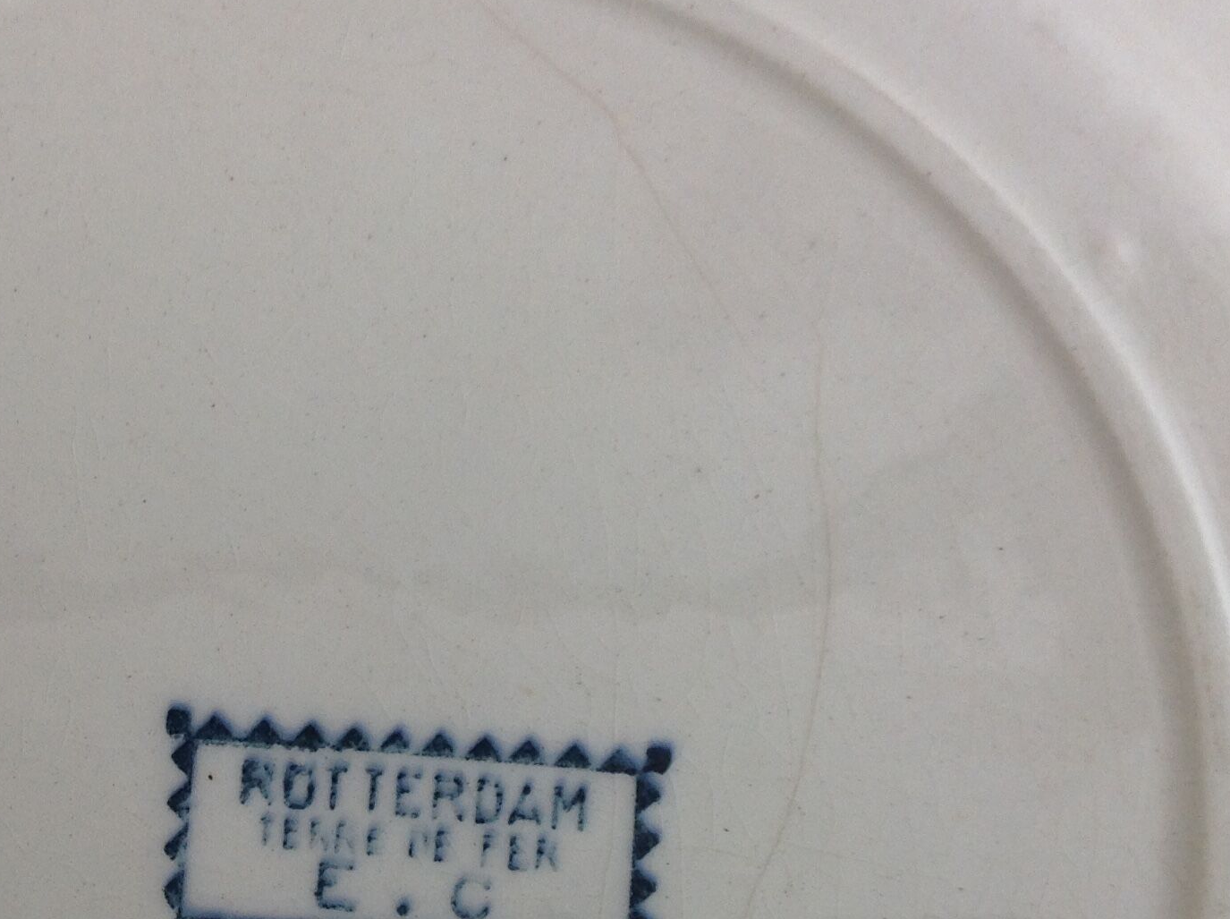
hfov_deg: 28.9
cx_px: 291
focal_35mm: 66
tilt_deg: -78.5
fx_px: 2342
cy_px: 641
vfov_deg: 22.1
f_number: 2.4
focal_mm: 4.28
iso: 64
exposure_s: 1/30
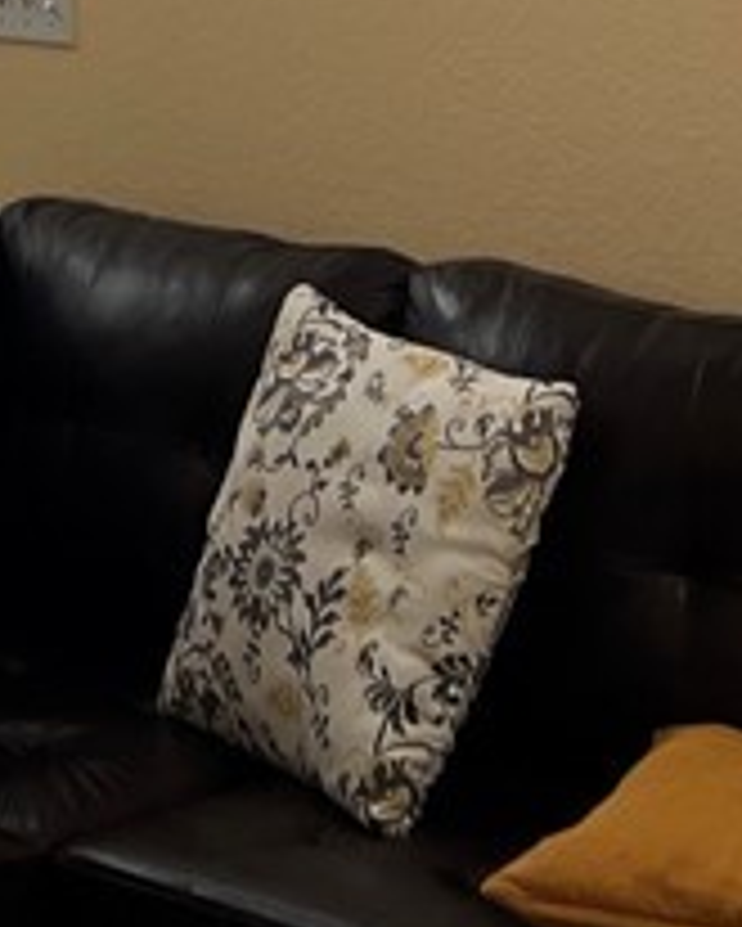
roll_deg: -0.6
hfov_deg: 11.9
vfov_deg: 12.0
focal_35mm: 126
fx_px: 3456
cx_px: -261
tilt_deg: +17.0
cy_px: -1368
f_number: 1.5
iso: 64
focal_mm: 5.7
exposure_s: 1/166
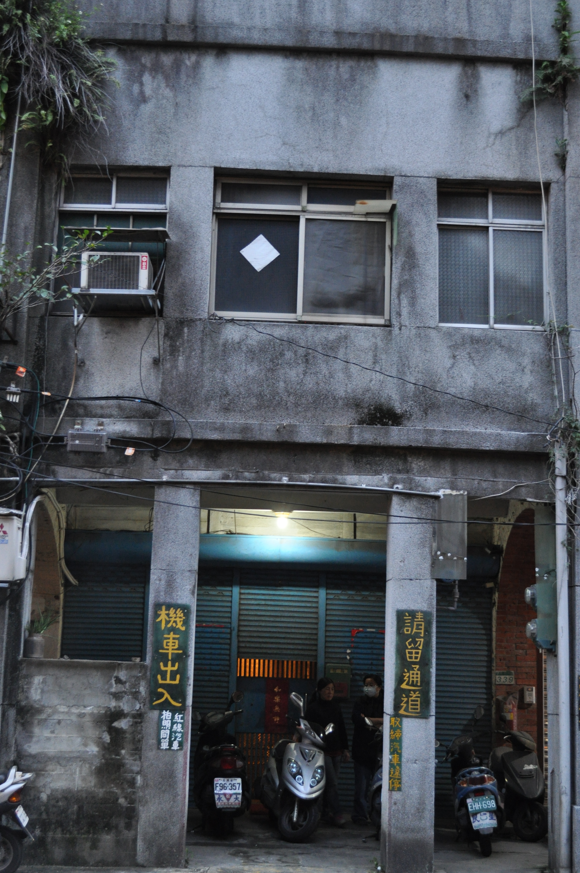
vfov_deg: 42.8
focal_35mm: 46
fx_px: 1114
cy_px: 436
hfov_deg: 29.2
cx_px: 275
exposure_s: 1/10
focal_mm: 26
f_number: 4.2
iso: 800
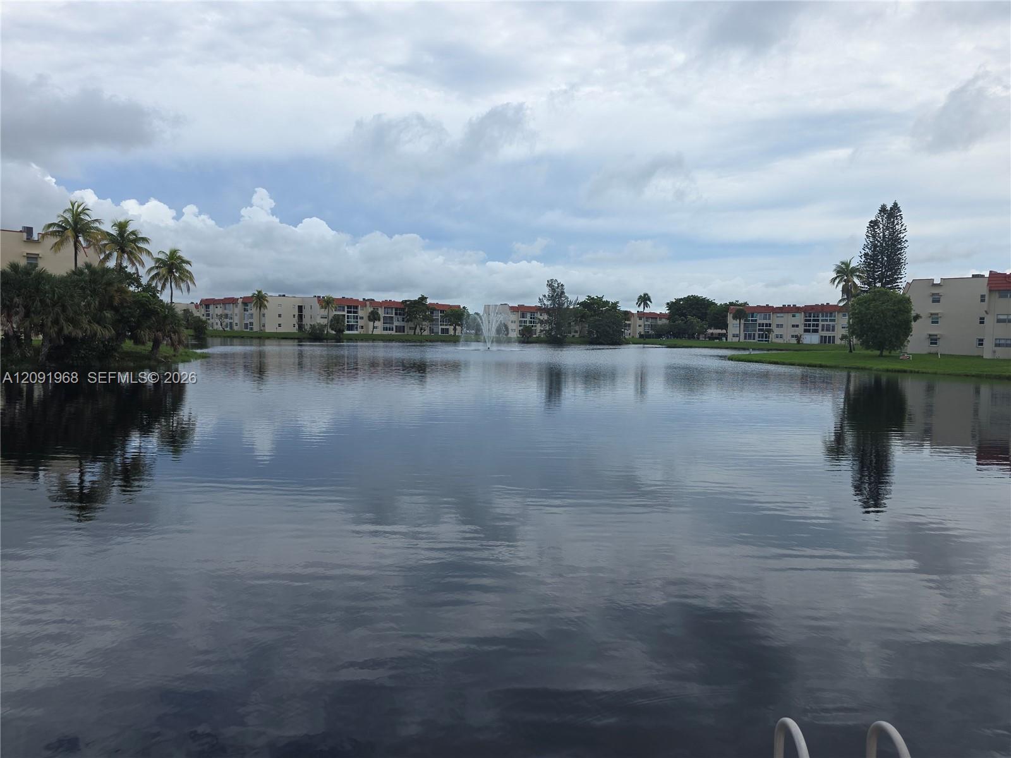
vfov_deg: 58.9
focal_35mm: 23
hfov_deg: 73.9
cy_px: 379
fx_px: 672
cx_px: 506
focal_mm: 6.3
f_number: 1.7
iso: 12
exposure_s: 1/934
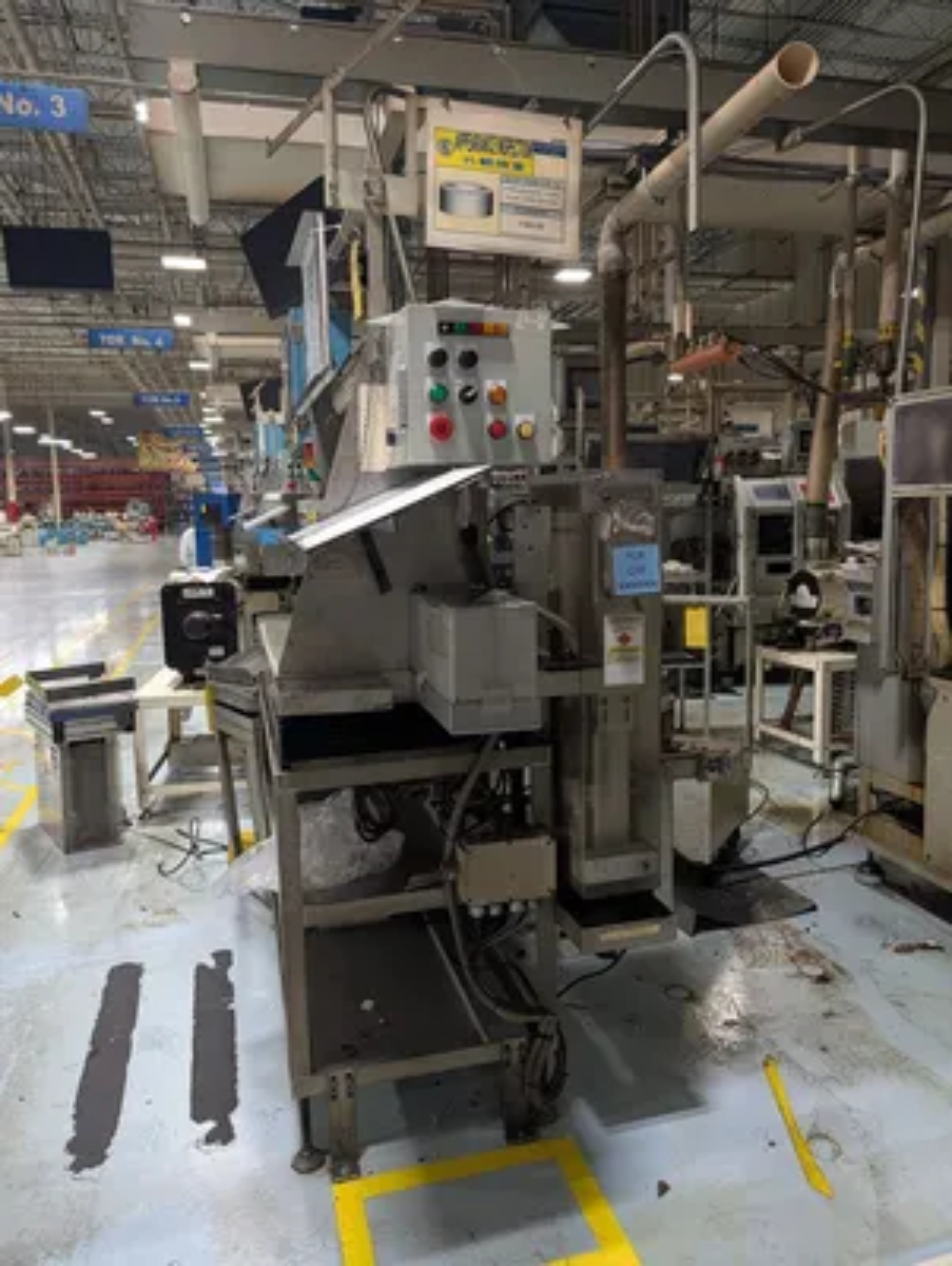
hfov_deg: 56.9
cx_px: 476
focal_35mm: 24
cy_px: 633
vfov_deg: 71.5
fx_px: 878
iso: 474
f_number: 1.68
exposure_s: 1/351
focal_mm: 6.9
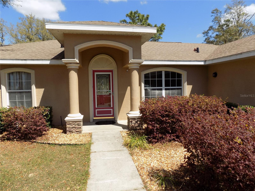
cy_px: 96
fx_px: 169
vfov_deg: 58.9
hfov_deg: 73.9
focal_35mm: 23
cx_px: 128
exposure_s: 1/1250
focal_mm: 4
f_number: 3.1
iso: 80
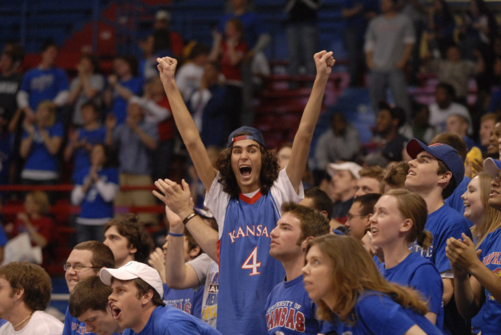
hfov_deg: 10.5
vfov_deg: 7.1
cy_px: 168
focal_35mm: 195
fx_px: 2716
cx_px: 250
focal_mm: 130
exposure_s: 1/160
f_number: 2.8
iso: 1000
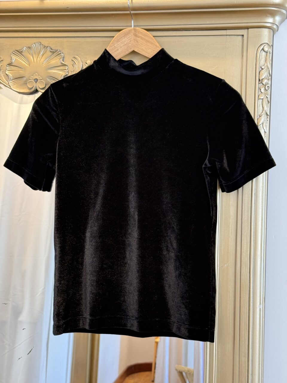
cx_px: 144
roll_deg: -1.5
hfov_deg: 30.3
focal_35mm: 48
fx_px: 531
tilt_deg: -1.9
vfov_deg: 39.7
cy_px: 192
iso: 80
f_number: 1.78
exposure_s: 1/100
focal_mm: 6.76
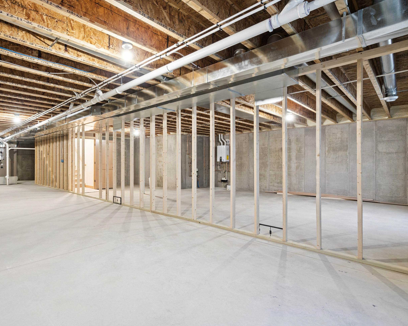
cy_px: 161
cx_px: 166
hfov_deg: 82.4
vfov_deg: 70.8
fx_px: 229
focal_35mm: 19
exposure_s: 1/4
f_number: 10
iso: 800
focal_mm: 16
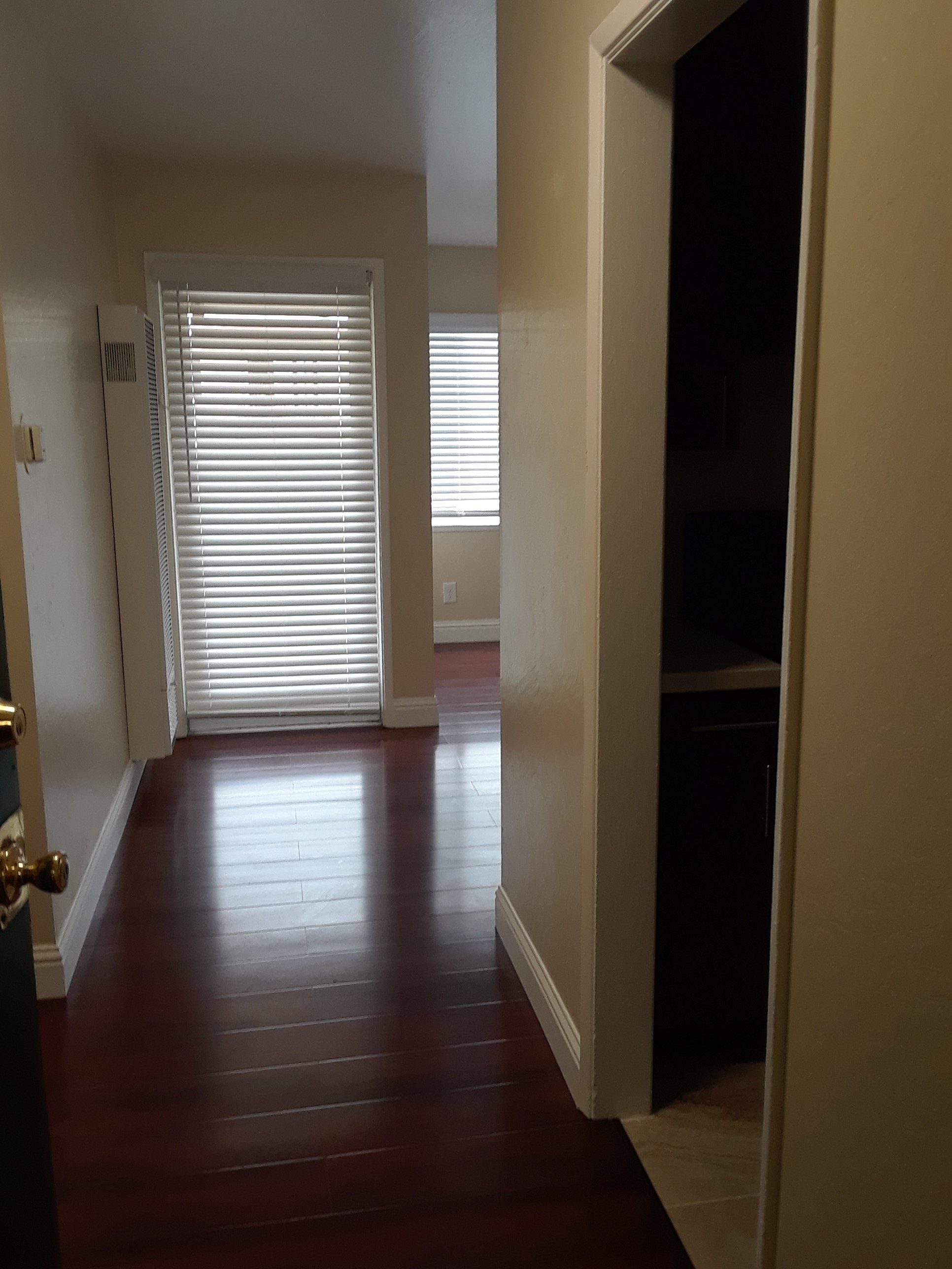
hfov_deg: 46.8
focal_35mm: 30
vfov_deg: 60.0
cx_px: 476
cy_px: 634
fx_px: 1100
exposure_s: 1/60
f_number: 1.9
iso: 50
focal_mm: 2.47
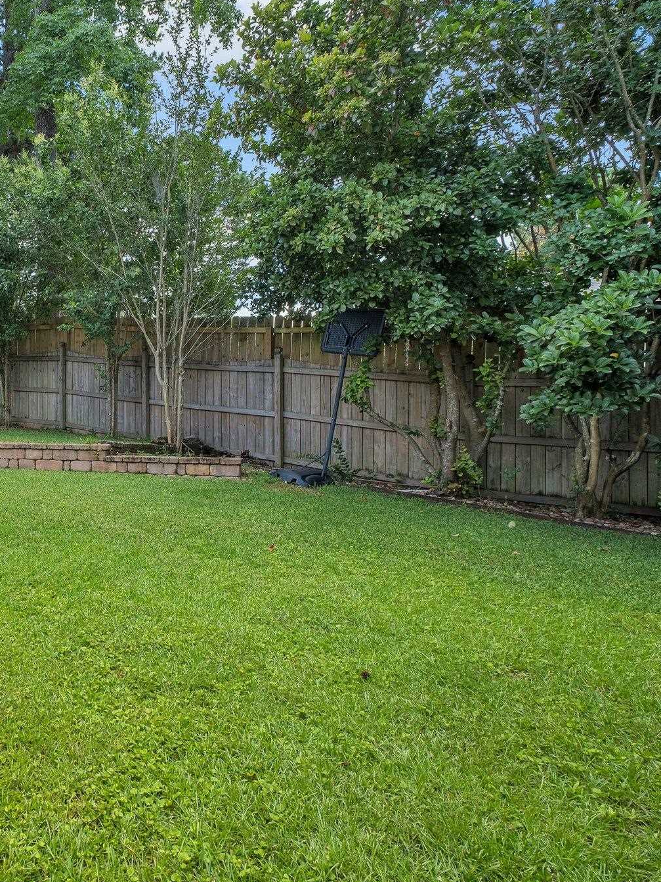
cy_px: 446
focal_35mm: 22
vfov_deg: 76.4
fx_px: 560
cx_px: -1
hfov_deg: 49.7
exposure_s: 1/160
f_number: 8
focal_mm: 10
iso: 250
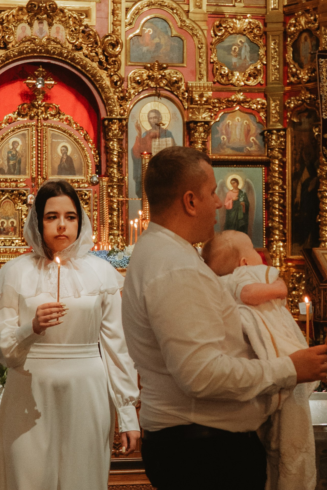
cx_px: 181
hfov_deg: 15.2
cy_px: 263
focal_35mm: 90
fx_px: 1226
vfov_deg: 22.6
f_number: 2.8
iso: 2000
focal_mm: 28
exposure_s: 1/320
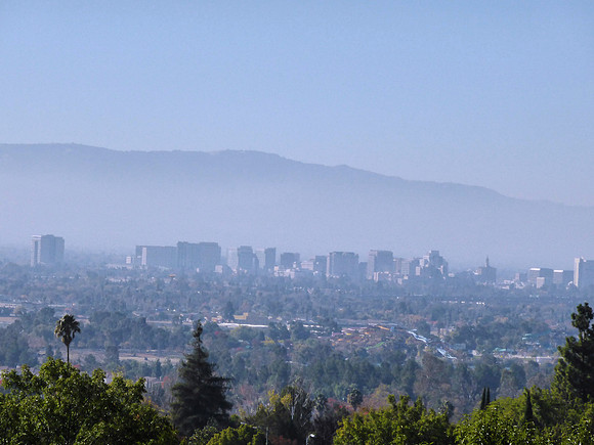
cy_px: 222
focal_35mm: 255
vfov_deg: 5.8
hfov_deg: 7.8
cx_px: 297
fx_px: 4376
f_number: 6.3
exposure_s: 1/1300
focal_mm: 41.3
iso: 200
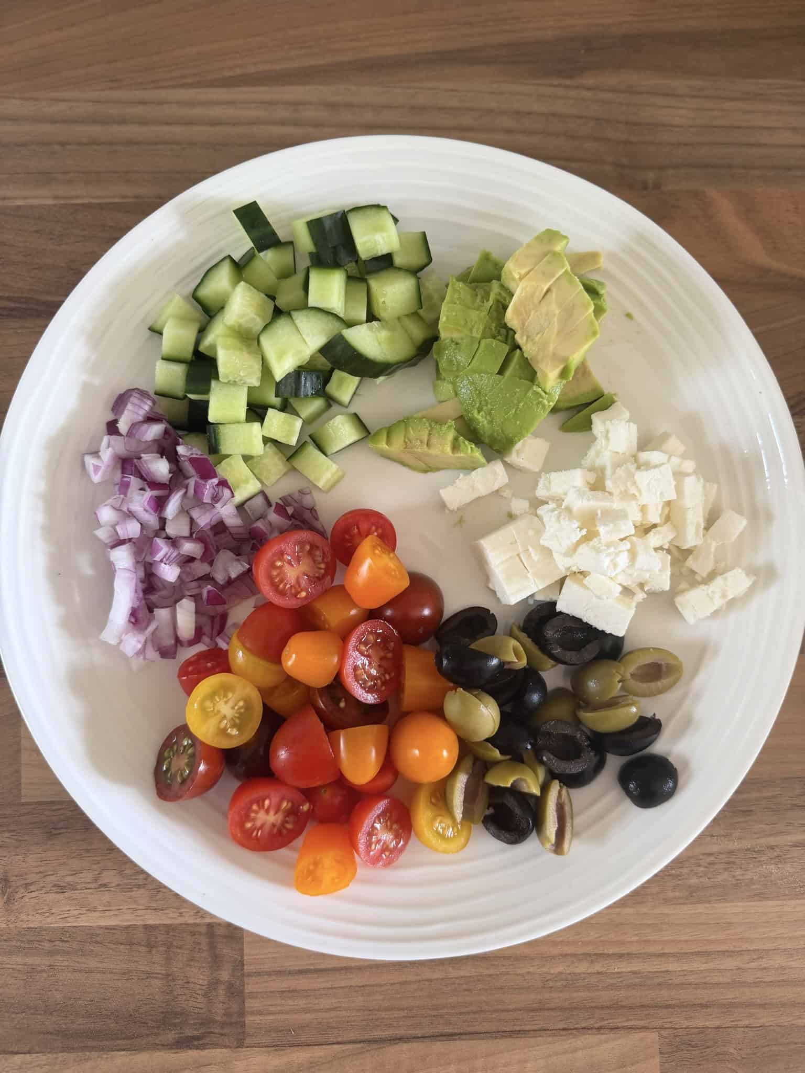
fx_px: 744
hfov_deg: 56.8
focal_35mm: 24
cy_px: 536
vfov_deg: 71.6
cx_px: 402
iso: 200
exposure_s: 1/116
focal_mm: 6.8
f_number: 1.8
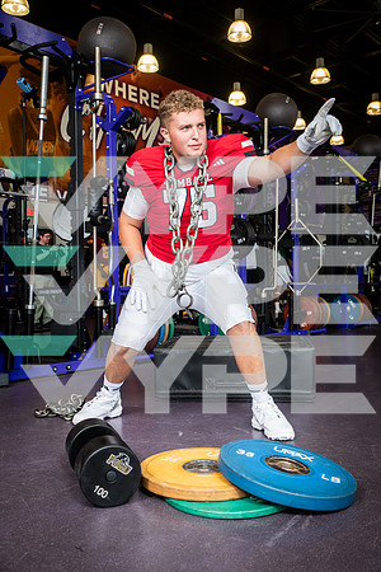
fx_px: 571
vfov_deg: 53.1
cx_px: 190
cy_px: 286
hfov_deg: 36.9
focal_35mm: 36
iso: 500
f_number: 5.6
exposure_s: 1/250
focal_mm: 36
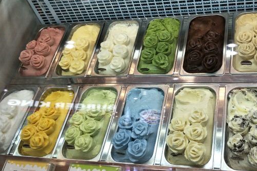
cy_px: 88
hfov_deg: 53.3
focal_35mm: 35
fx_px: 250
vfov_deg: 37.9
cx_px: 172
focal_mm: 4.1
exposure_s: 1/50
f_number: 1.7
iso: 62
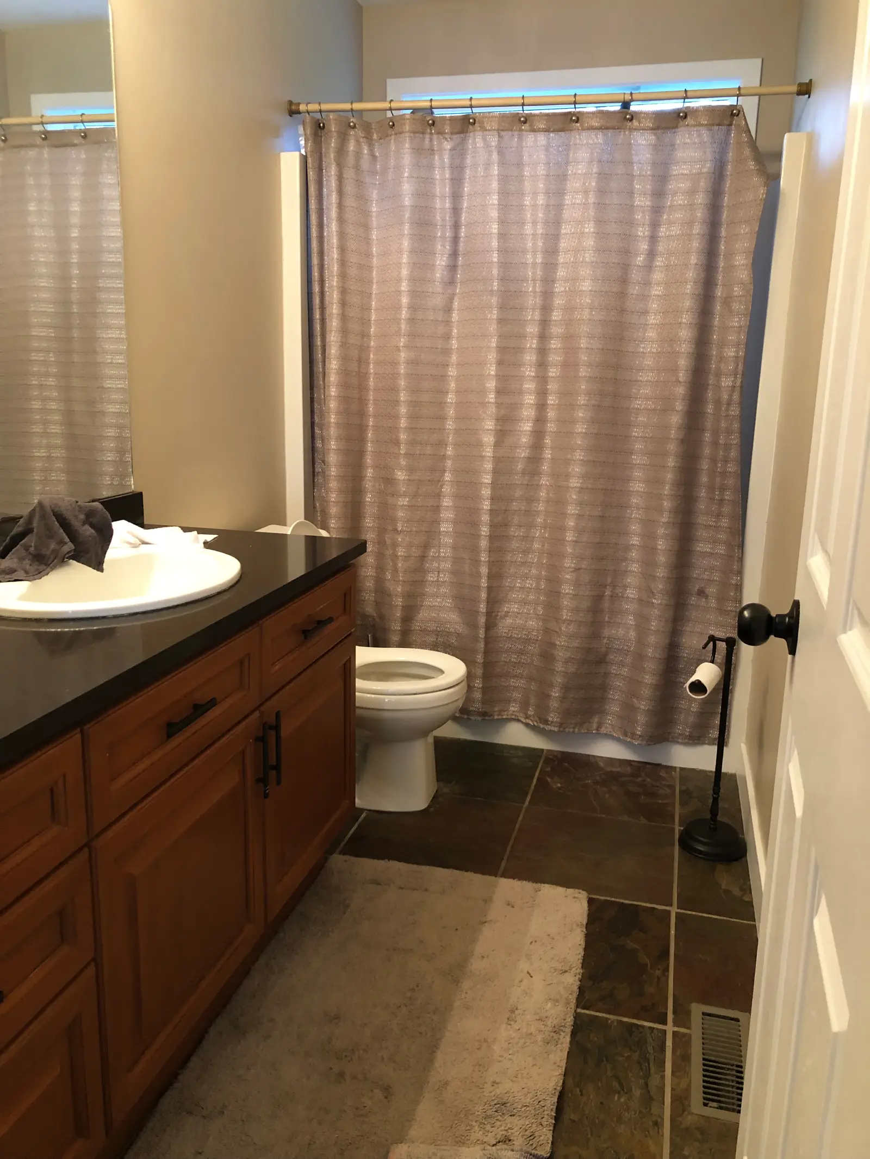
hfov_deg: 49.7
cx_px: 435
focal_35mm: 28
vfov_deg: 63.4
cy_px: 580
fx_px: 938
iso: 64
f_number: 1.8
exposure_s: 1/15
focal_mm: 4
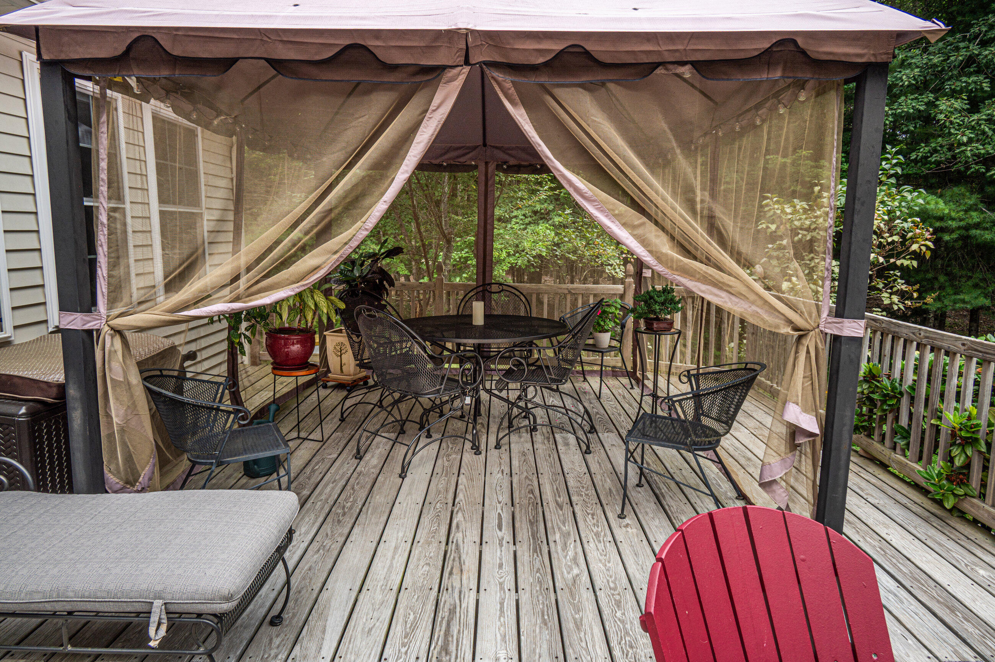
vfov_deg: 53.1
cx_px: 498
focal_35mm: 24
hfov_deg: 73.8
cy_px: 331
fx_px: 663
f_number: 14
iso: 100
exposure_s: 1/100
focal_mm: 24
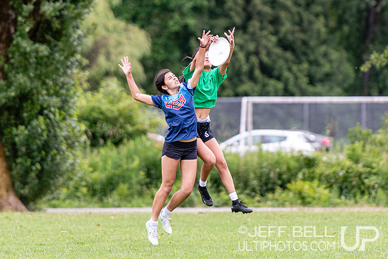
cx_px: 221
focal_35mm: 441
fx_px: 4755
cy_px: 77
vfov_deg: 3.1
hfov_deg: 4.7
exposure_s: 1/1250
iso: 500
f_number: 3.2
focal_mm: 200
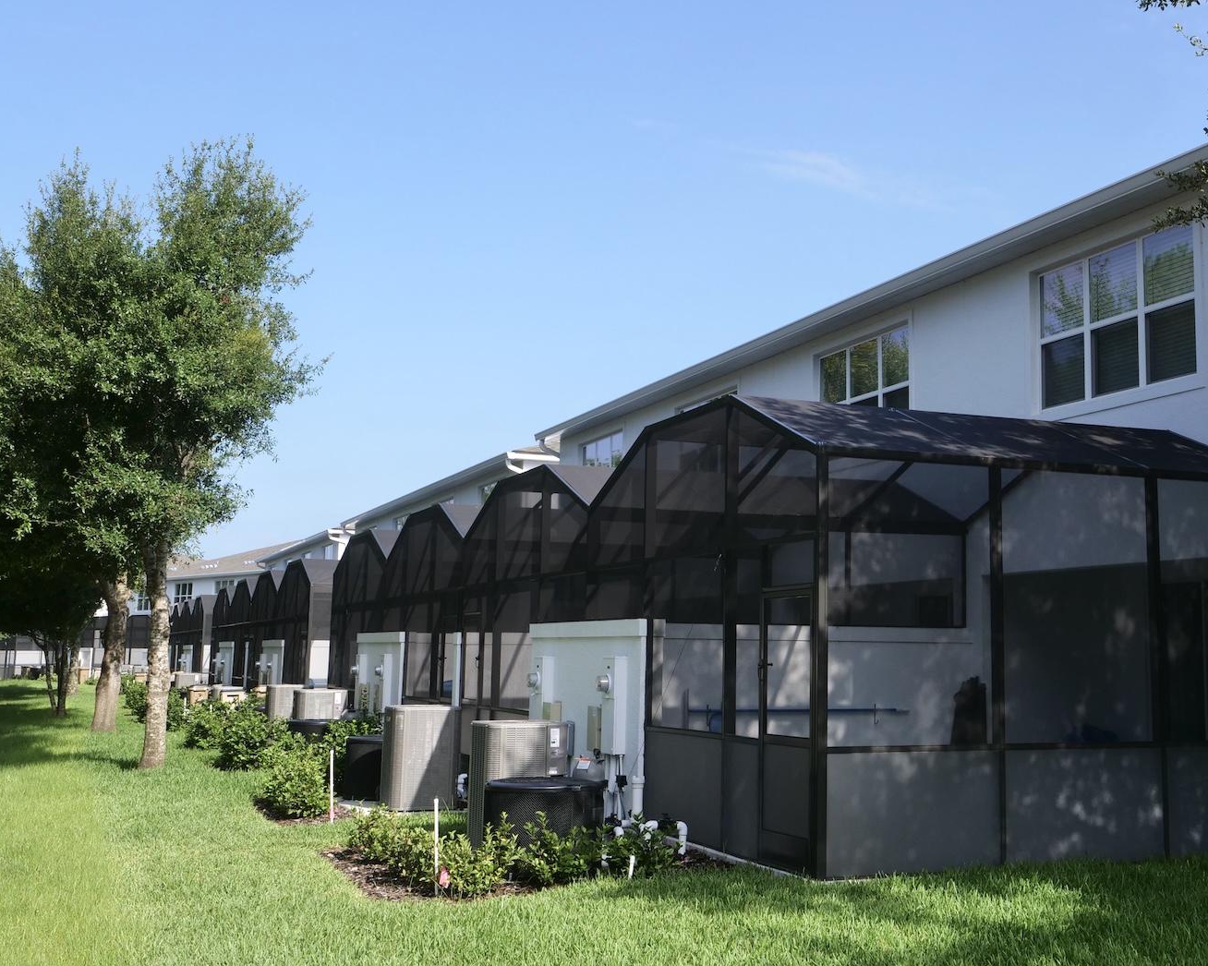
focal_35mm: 43
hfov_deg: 42.4
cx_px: 784
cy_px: 402
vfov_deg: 34.8
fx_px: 1537
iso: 200
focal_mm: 16
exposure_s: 1/500
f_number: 7.1
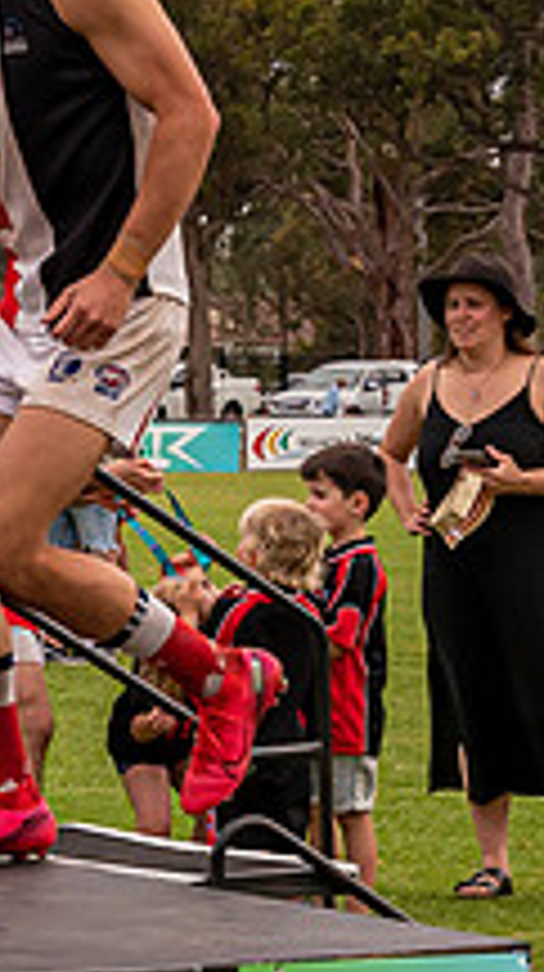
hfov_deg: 6.0
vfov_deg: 10.9
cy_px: 441
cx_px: -491
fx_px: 5093
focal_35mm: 198
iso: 400
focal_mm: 30
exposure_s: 1/320
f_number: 6.3
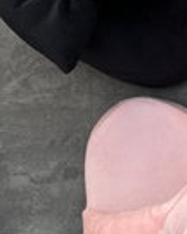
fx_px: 692
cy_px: 53
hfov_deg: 14.1
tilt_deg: -79.8
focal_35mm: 100
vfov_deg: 19.0
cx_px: 305
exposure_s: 1/572
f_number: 1.5
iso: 50
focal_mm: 5.7
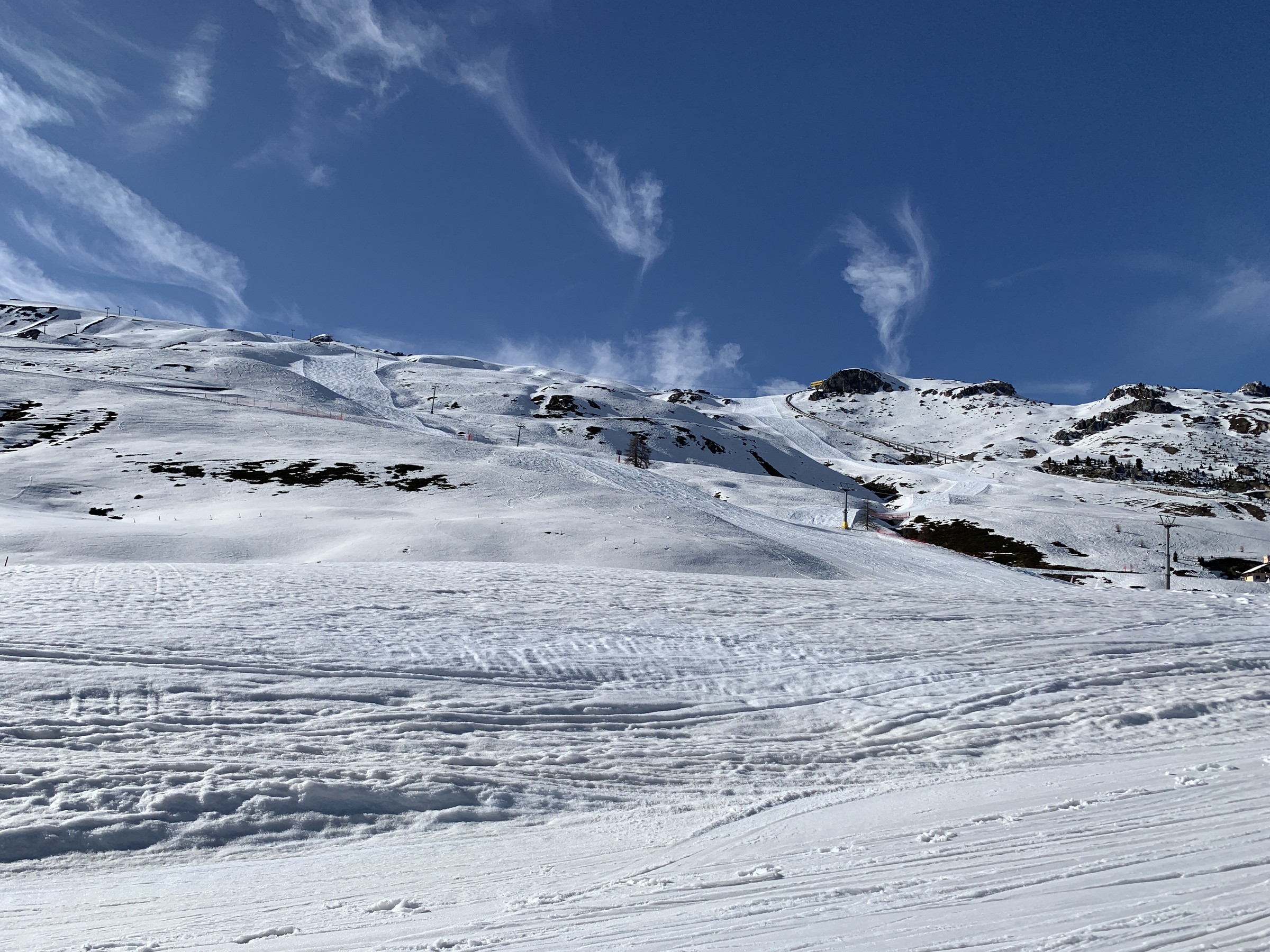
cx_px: 635
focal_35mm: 26
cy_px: 476
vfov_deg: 53.1
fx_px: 954
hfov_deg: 67.3
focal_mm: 4.25
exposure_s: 1/6452
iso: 25
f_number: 1.8
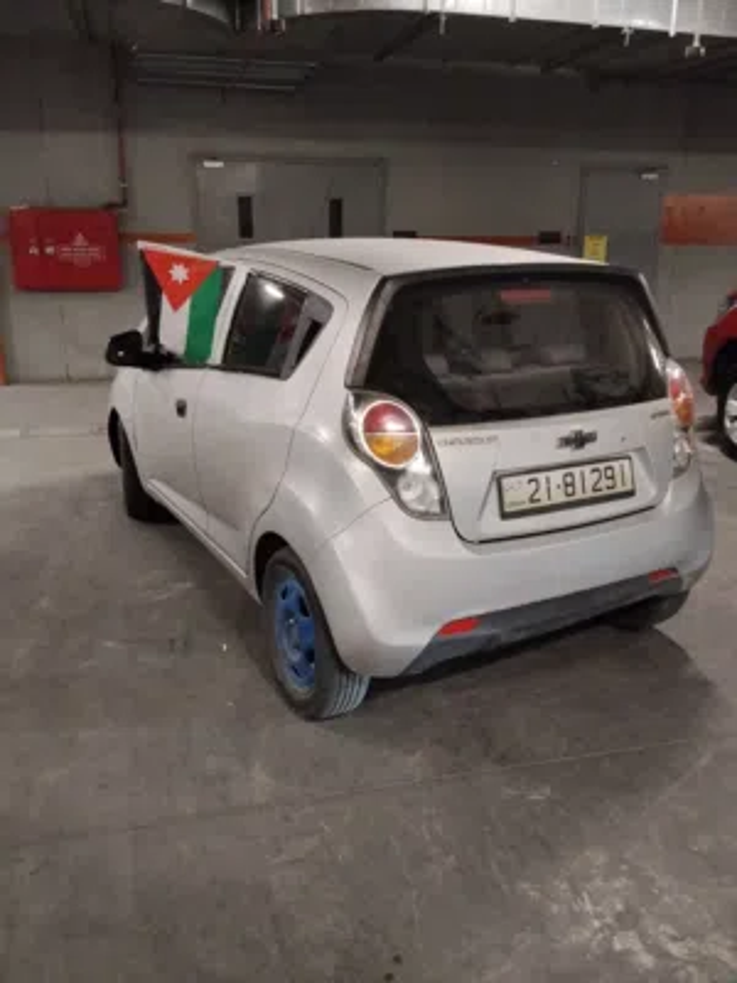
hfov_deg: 48.2
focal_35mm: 29
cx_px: 368
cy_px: 492
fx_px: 823
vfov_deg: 61.7
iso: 640
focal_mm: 4.22
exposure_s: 1/20
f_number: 1.8
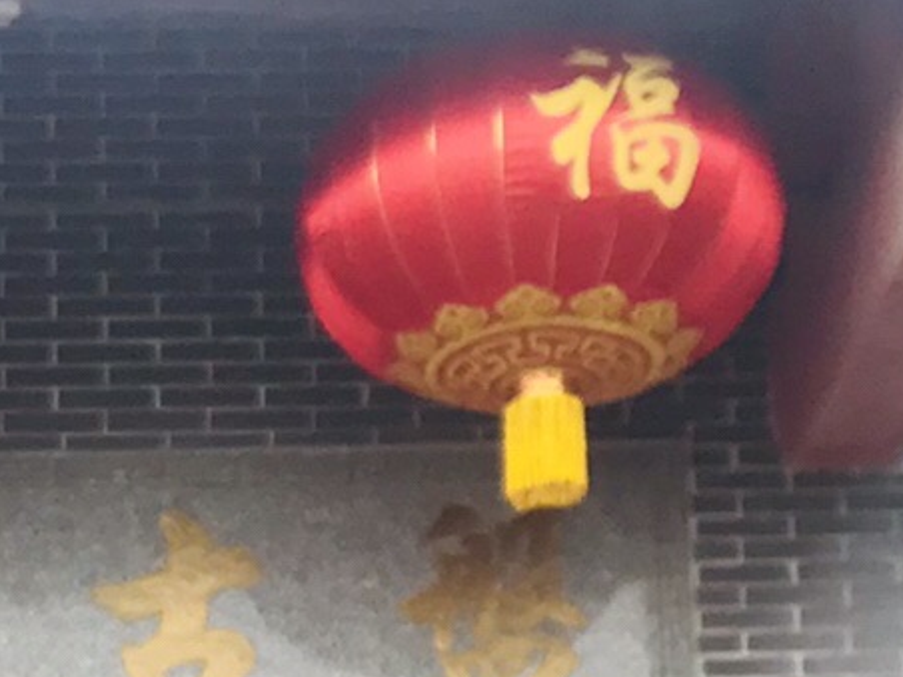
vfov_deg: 11.0
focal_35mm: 124
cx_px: 42
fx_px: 3235
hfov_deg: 15.6
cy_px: 1302
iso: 20
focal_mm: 3.99
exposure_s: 1/798
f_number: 1.8
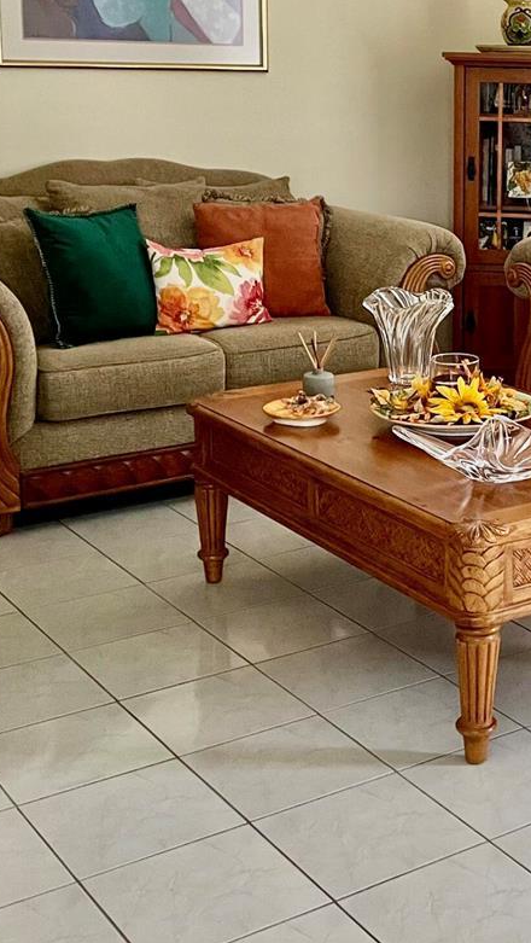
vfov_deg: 35.7
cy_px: 316
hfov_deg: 19.9
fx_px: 1450
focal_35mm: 58
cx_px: 580
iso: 200
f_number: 1.6
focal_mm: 4.2
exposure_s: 1/60
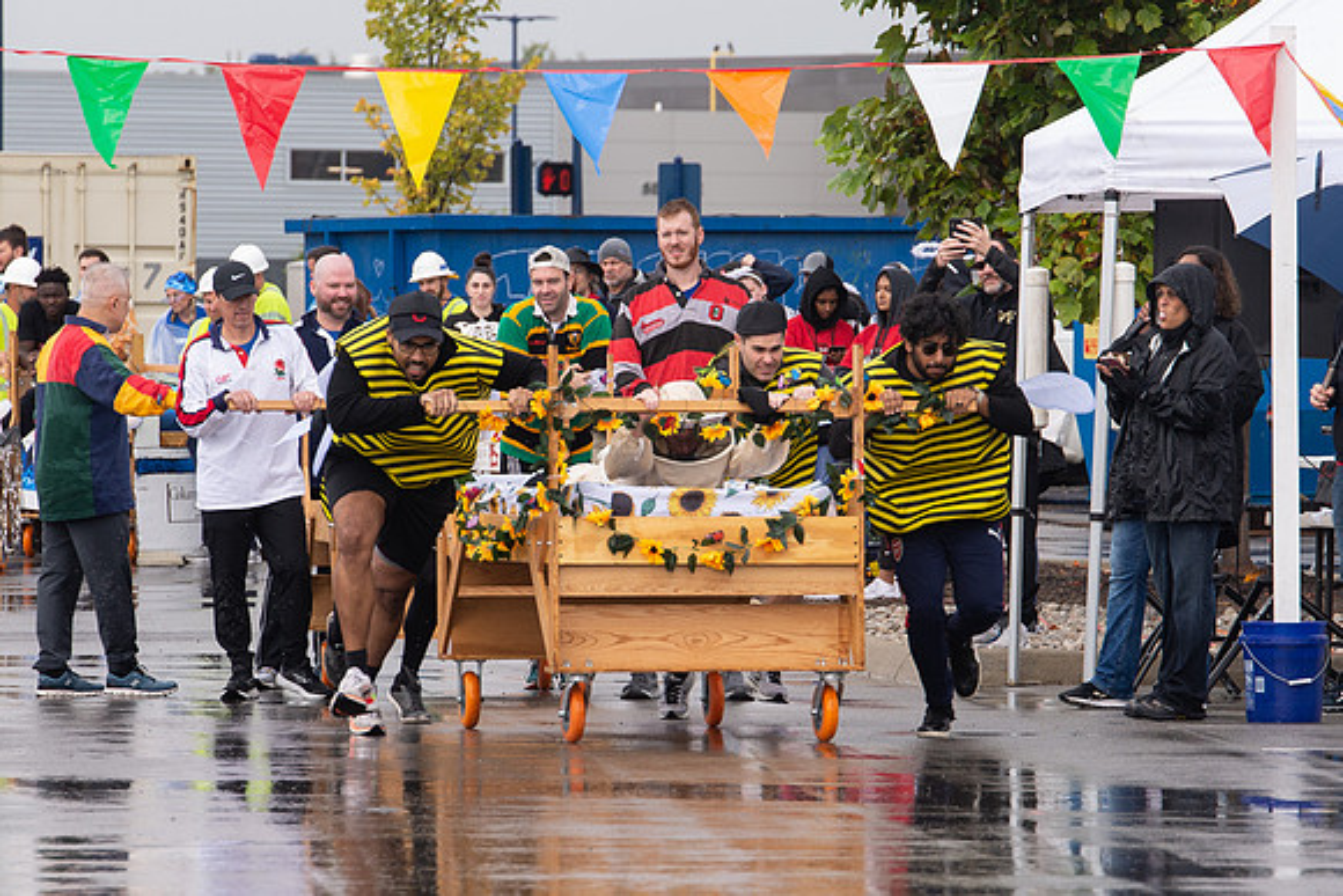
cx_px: 743
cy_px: 595
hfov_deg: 5.6
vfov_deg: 3.8
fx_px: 13681
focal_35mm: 367
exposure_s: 1/500
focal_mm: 200
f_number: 7.1
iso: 400
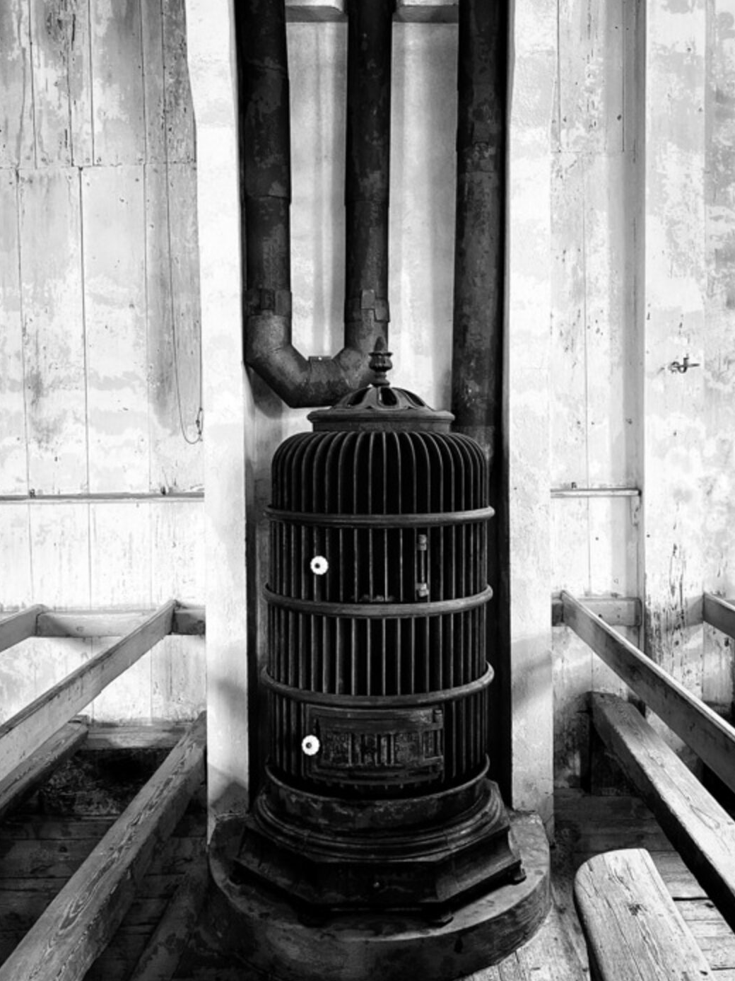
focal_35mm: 30
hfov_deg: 46.8
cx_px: 375
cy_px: 461
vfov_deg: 59.9
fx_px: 849
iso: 160
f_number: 1.8
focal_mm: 4.25
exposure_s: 1/60
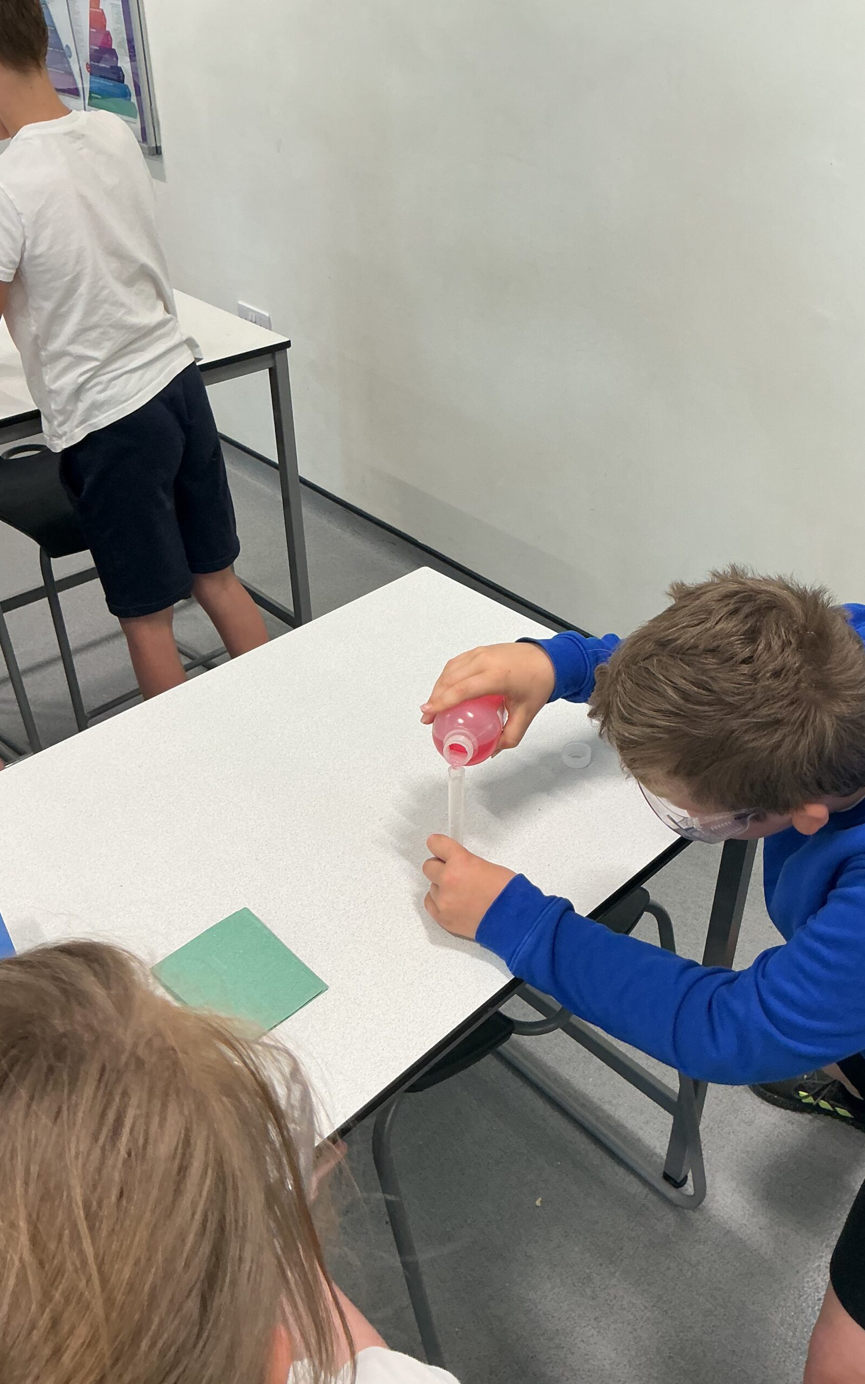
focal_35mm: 31
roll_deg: -2.6
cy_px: 691
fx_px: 1169
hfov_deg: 40.4
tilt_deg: -36.3
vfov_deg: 61.2
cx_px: 513
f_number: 1.8
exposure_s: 1/100
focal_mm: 3
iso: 64
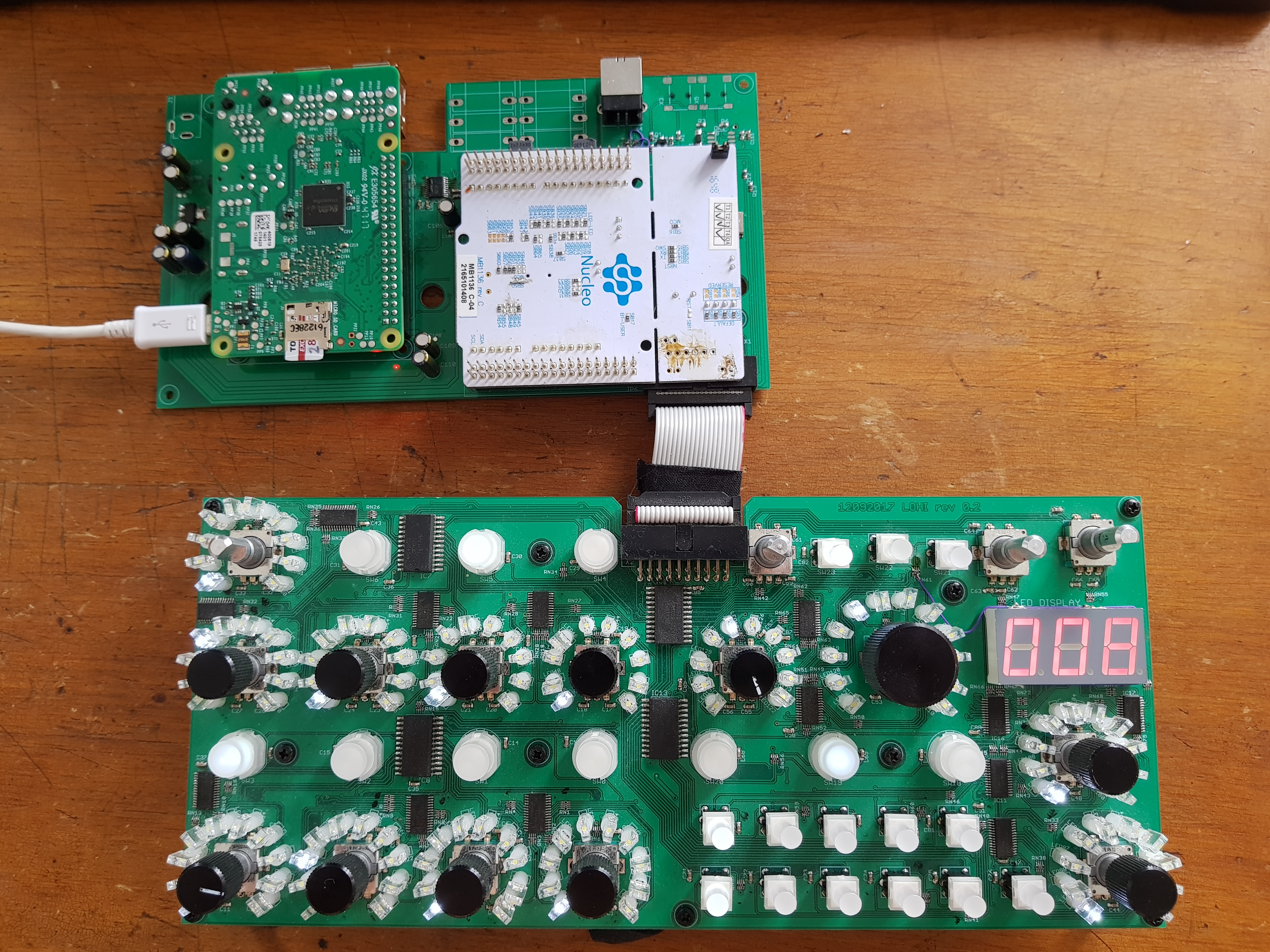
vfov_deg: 53.1
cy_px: 476
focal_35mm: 26
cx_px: 635
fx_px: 954
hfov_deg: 67.3
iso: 64
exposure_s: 1/50
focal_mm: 4.2
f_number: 1.7
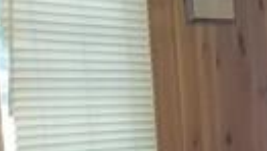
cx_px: 558
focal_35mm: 221
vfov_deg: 5.2
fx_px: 1566
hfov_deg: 9.1
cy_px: 451
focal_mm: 4.25
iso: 200
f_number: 1.7
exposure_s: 1/60
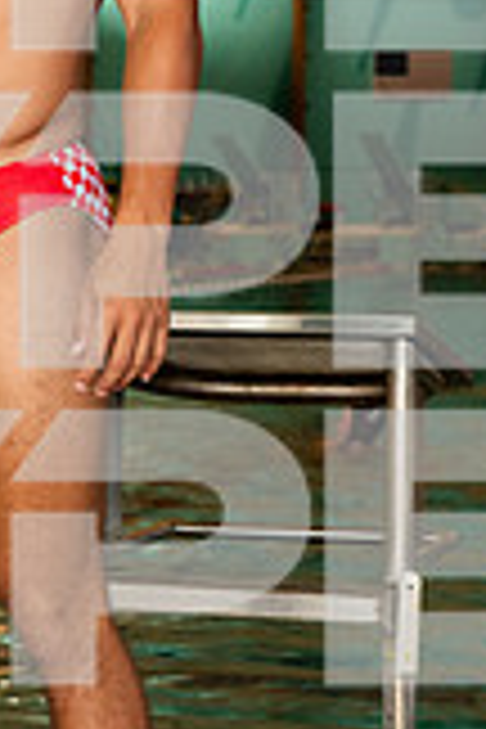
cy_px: 234
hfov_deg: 8.9
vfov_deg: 13.4
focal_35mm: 153
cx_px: -32
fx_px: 3098
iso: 800
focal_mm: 55
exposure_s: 1/200
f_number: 5
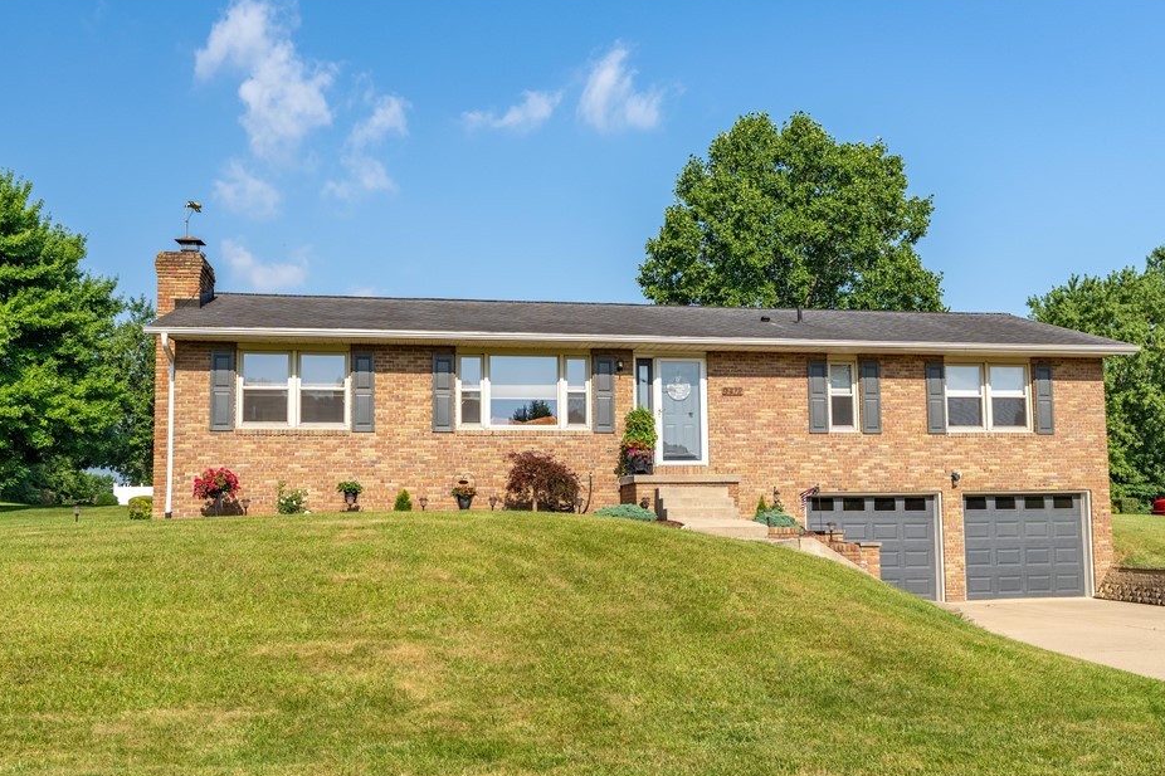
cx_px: 640
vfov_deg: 38.8
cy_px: 440
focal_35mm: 34
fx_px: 1100
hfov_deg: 55.7
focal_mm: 29
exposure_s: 1/2500
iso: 250
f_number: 8
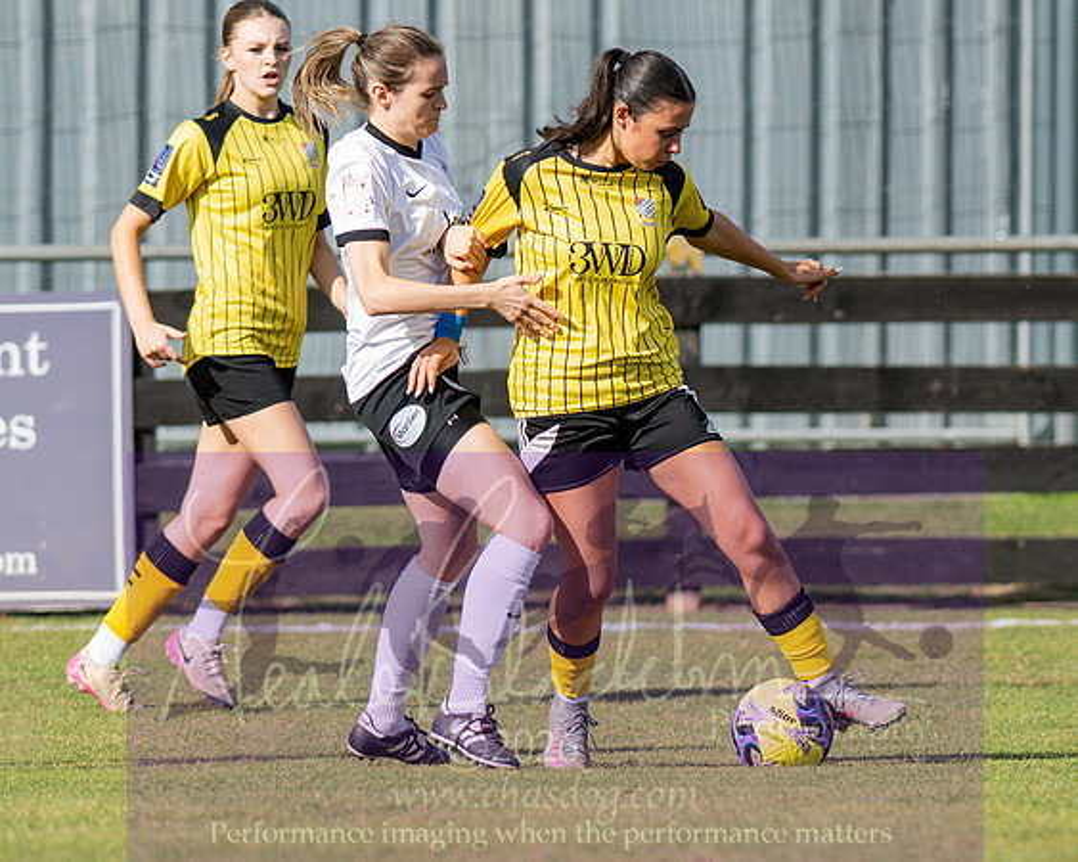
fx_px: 24693
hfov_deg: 2.5
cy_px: 588
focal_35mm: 774
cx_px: 836
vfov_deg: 2.0
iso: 200
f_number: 4
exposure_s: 1/2000
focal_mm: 300
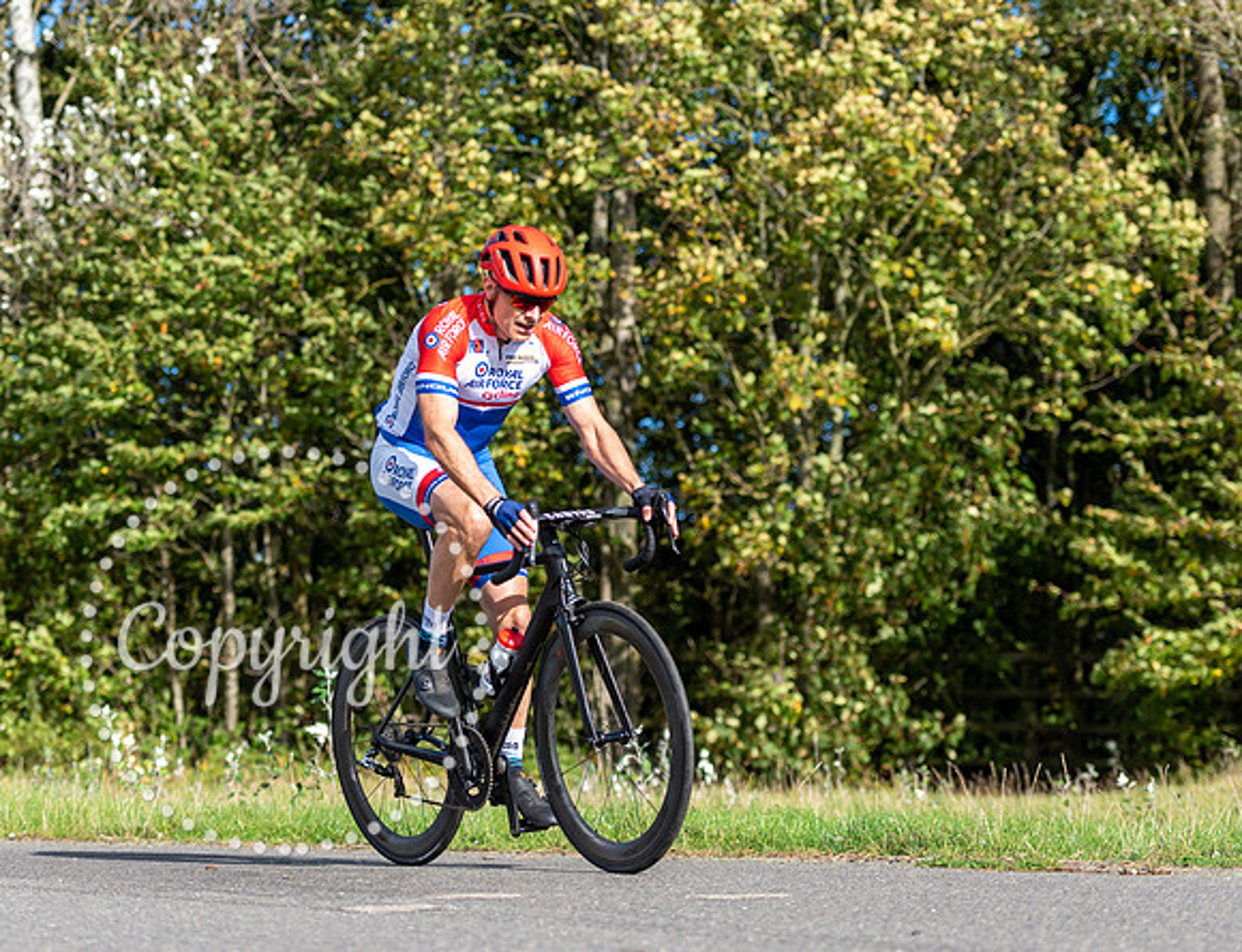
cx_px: 501
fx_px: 4022
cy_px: 415
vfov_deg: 13.5
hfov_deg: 17.5
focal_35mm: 111
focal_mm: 78
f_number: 2.8
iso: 160
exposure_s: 1/2000
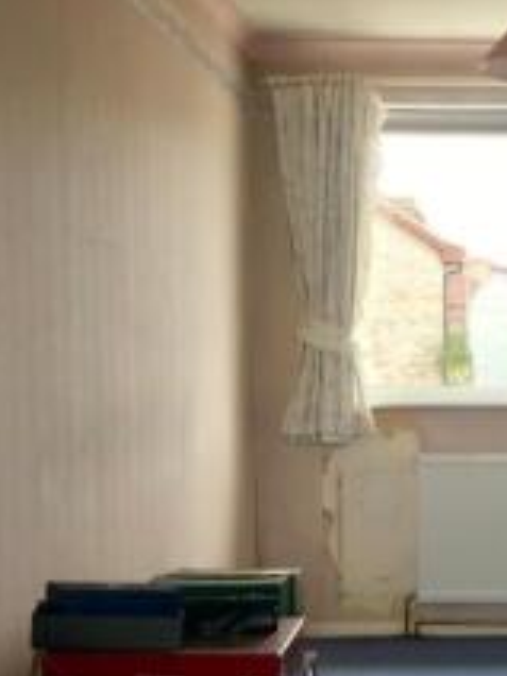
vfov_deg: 25.0
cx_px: 553
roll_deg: +0.2
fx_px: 1504
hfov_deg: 18.4
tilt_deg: -2.7
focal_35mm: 77
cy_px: 512
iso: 20
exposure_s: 1/50
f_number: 1.8
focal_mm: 3.99
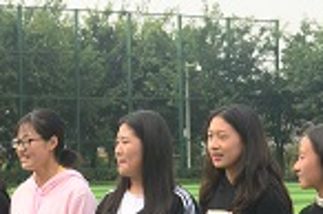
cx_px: 100
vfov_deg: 5.6
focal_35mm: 244
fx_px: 2187
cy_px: 229
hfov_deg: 8.4
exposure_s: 1/320
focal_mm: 34
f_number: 8
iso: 320
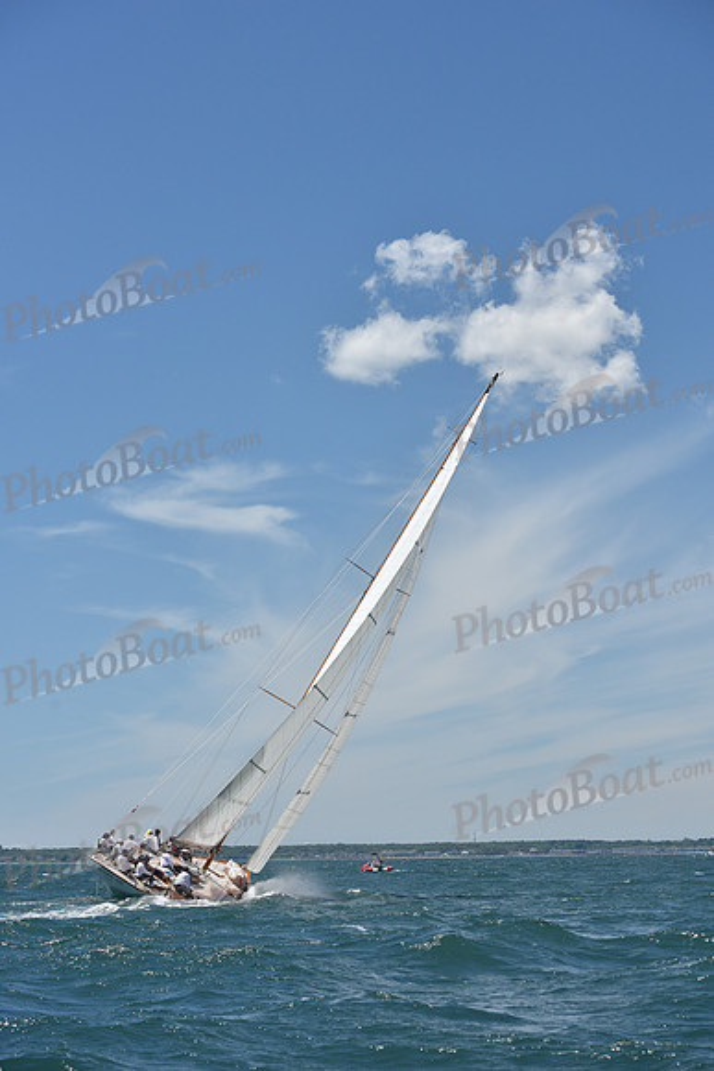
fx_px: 2081
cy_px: 536
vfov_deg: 28.8
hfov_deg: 19.5
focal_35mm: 70
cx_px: 357
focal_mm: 70
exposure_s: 1/800
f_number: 8
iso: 320
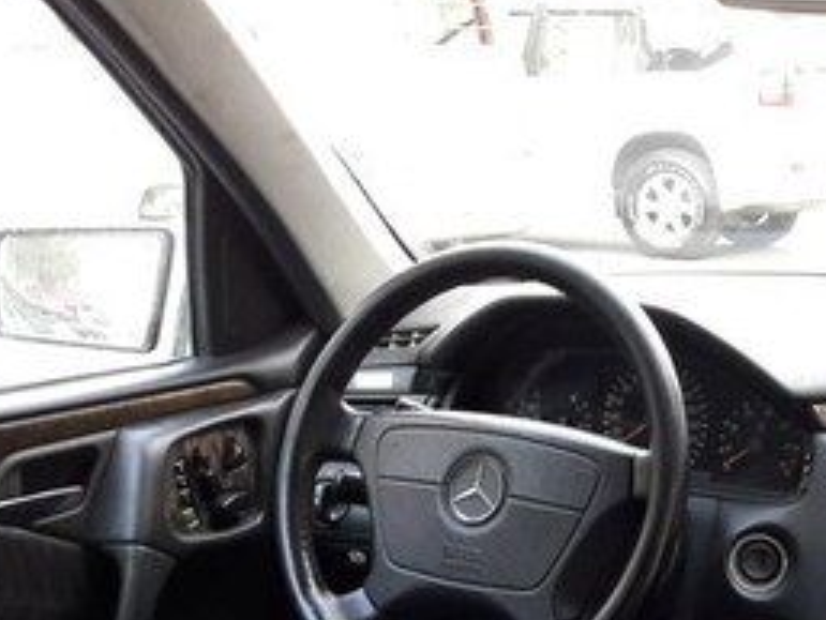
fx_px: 1719
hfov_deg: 25.1
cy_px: 750
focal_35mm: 72
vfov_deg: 19.3
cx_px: 910
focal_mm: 3.7
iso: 100
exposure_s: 1/33
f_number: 1.9
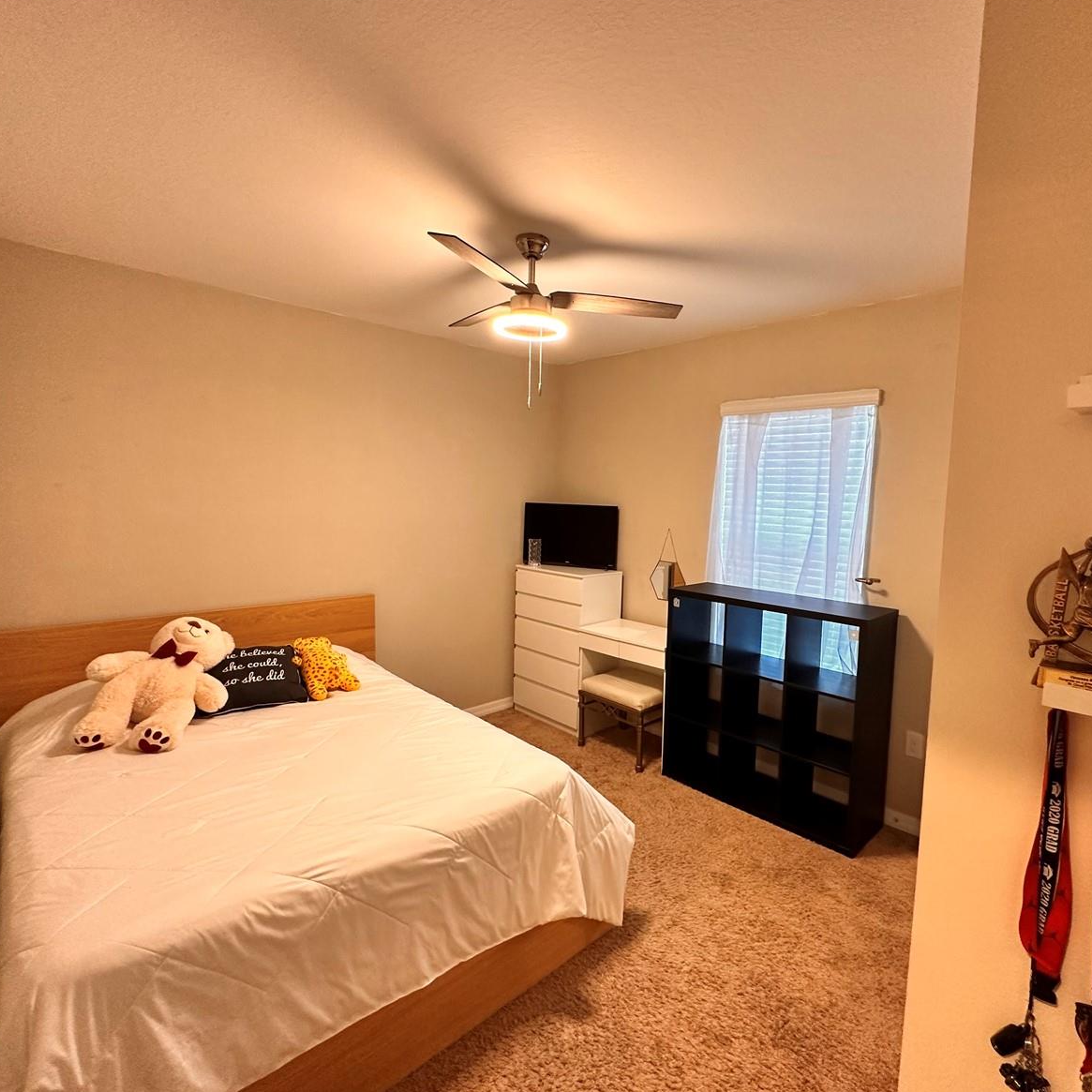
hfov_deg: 83.7
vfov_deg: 84.0
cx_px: 602
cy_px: 548
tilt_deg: -5.3
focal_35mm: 17
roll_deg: -1.5
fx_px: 607
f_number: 2.2
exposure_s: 1/60
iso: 250
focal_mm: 2.22
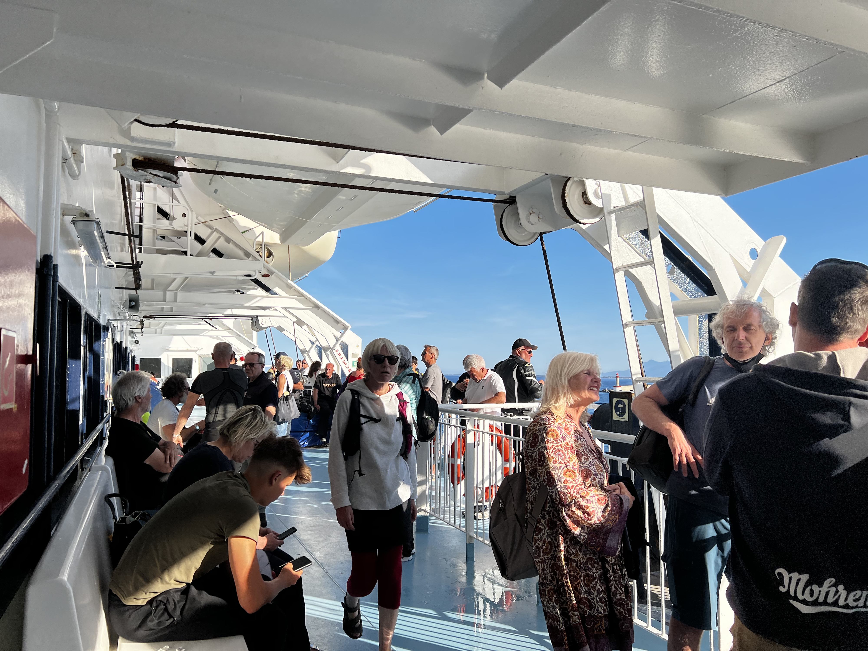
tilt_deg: +3.5
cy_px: 326
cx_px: 434
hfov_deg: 67.3
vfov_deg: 53.1
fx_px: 652
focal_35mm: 26
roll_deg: -1.1
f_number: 1.5
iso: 50
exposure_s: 1/2841
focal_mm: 5.7
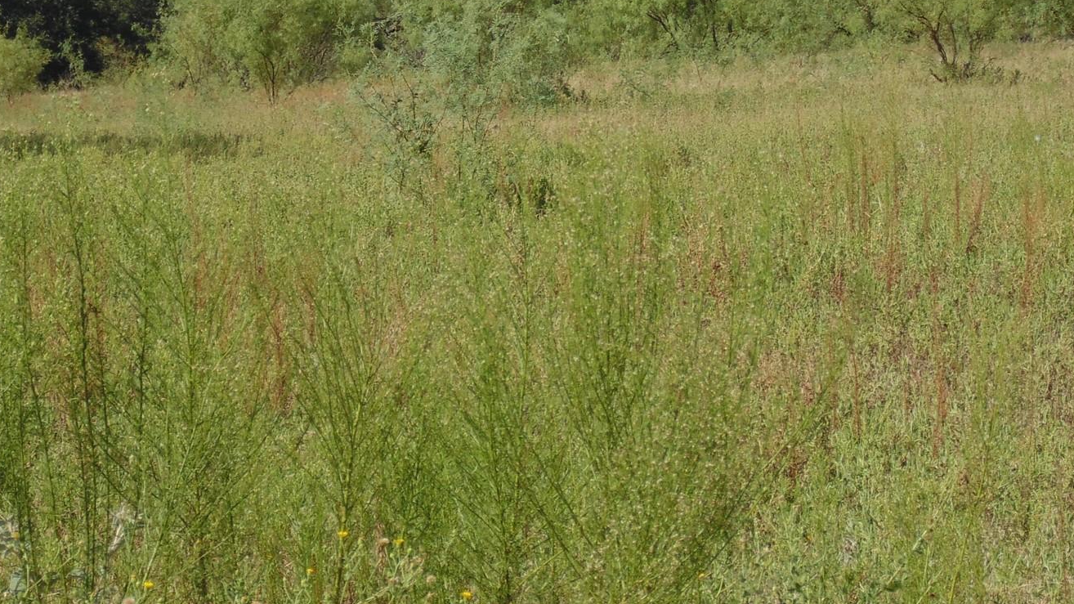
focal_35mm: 202
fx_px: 5752
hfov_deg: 10.7
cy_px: 174
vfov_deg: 6.0
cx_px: 633
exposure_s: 1/640
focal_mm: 21.3
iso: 80
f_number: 4.8
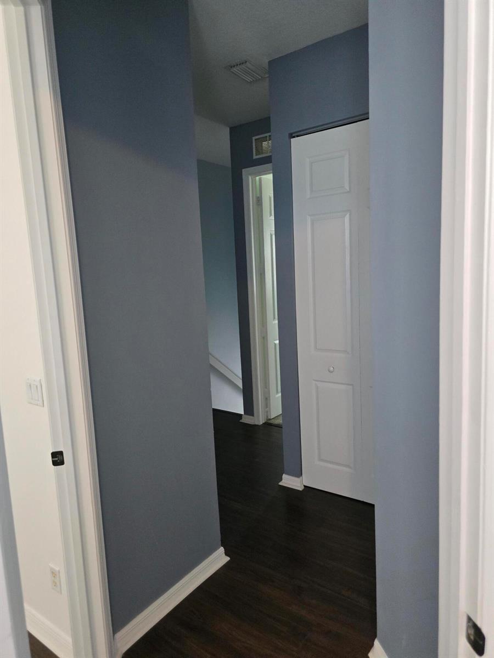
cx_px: 247
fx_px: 438
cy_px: 329
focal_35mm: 23
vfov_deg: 73.9
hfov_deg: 58.9
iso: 800
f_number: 1.7
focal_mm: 6.3
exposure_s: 1/120
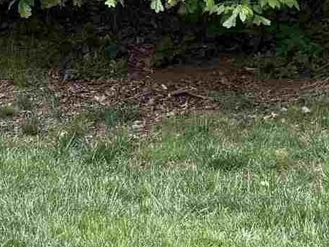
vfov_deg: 9.2
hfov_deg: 11.4
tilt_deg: -4.9
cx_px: -272
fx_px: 1521
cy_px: 34
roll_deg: -2.2
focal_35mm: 160
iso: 64
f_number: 1.78
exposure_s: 1/219
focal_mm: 6.76
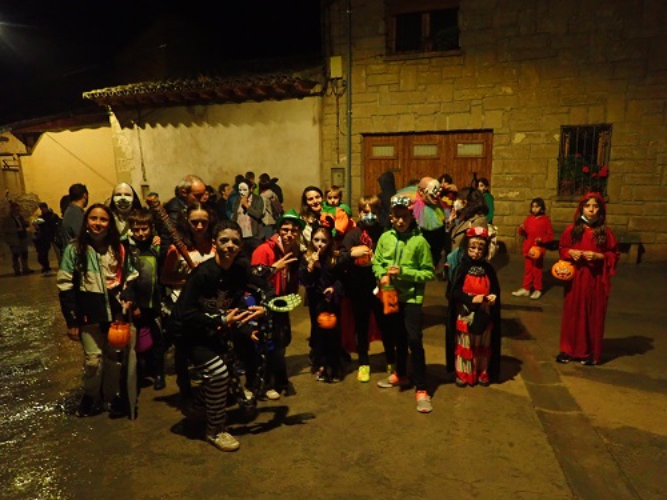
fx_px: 482
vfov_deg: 54.9
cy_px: 250
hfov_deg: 69.4
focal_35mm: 25
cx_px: 334
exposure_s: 1/15
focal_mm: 4.5
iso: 800
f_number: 2
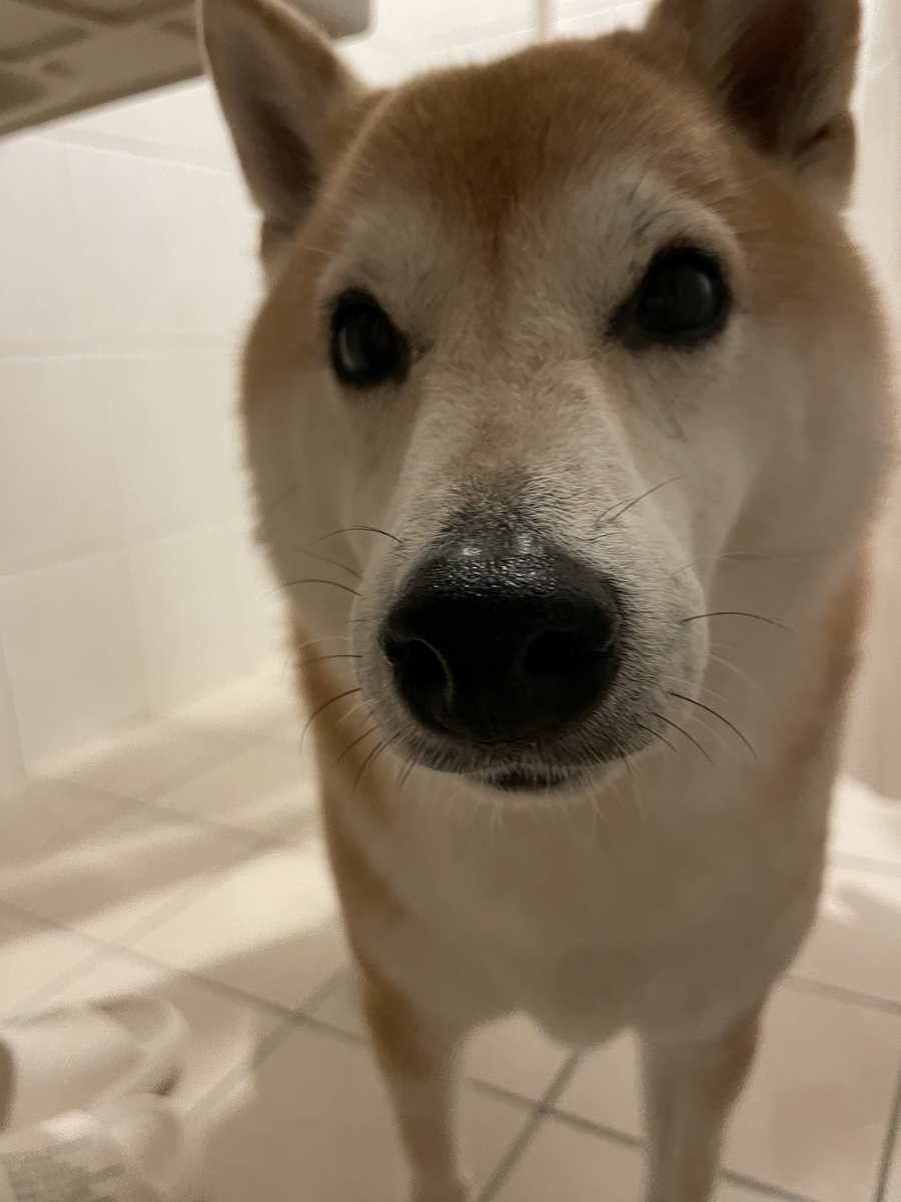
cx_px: 450
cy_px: 601
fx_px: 902
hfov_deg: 53.1
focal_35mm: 26
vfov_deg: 67.3
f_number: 1.6
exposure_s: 1/60
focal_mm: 4.2
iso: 500
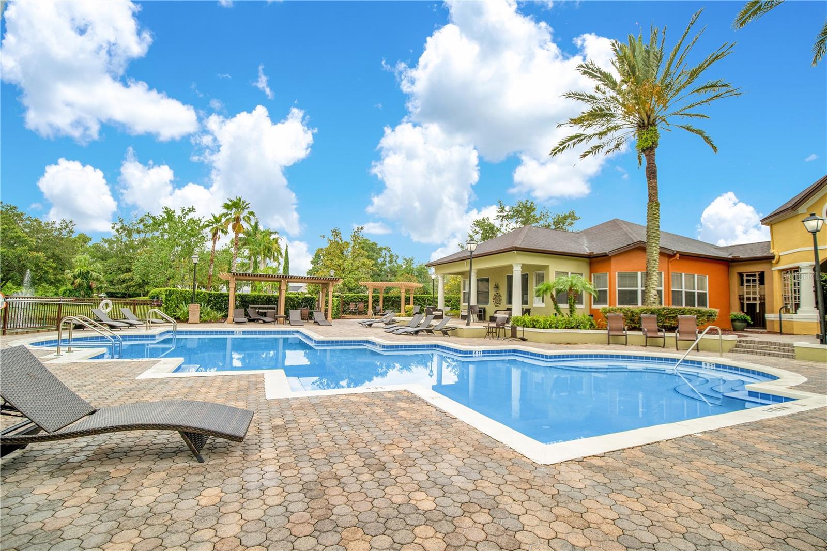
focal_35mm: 16
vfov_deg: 73.7
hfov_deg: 96.7
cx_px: 414
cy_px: 276
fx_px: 367
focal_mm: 16
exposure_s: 1/250
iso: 100
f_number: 4.5
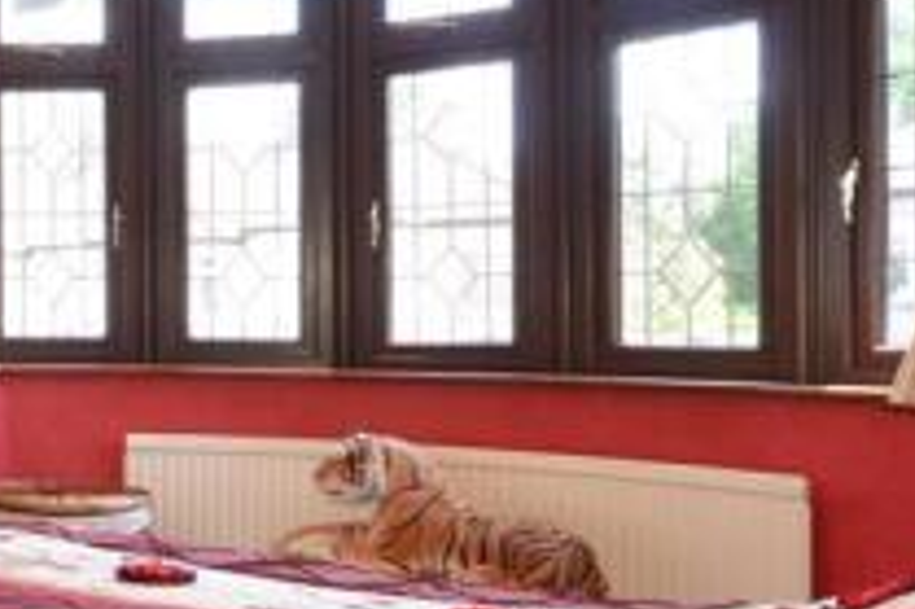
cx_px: -153
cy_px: 285
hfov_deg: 34.5
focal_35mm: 47
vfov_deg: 28.6
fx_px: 1194
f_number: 4
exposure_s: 1/60
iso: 200
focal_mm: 10
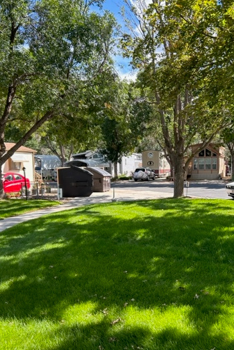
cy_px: 194
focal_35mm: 33
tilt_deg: -4.7
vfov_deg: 57.1
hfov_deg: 39.6
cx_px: 155
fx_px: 321
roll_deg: +0.1
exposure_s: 1/769
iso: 50
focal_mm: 5.7
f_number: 1.5
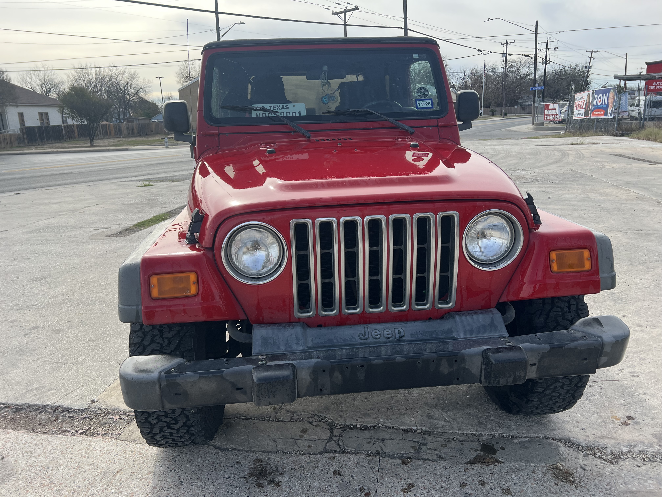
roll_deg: +3.2
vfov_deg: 53.1
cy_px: 248
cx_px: 331
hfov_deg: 67.3
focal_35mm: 26
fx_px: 497
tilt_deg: -15.8
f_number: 1.5
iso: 50
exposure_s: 1/1724
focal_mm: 5.7
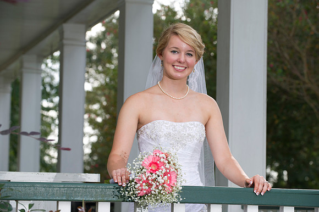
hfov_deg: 17.1
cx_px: 160
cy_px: 106
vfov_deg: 11.4
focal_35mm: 120
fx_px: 1063
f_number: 5.6
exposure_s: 1/125
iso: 250
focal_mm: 120
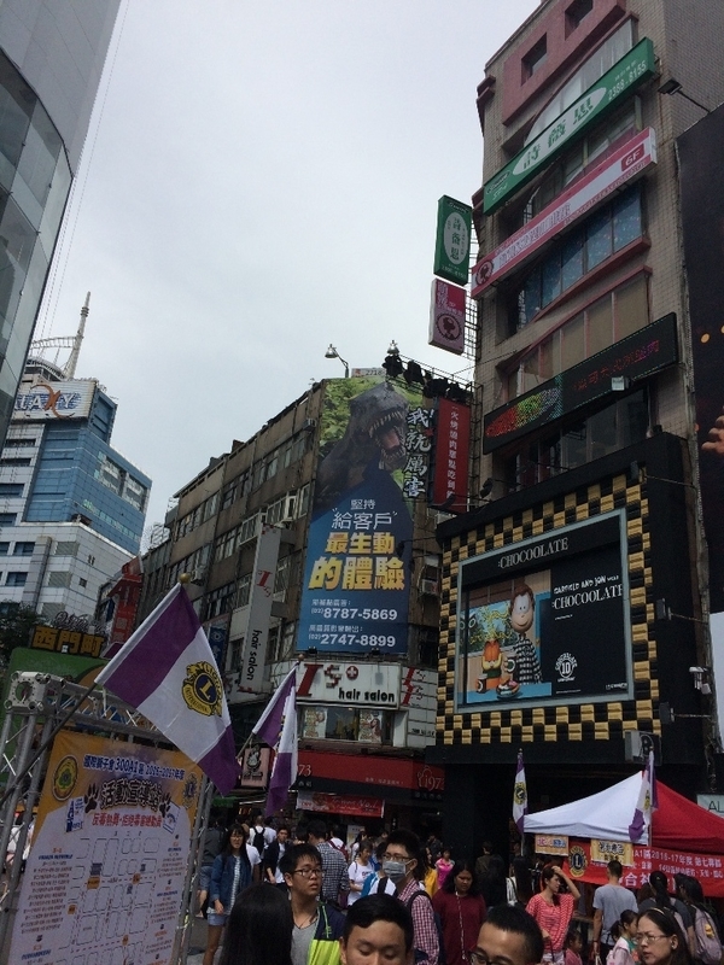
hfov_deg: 48.2
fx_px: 809
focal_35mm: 29
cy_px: 482
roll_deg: -3.2
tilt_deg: +20.4
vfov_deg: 61.7
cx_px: 362
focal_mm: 4.15
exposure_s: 1/4115
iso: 32
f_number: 2.2
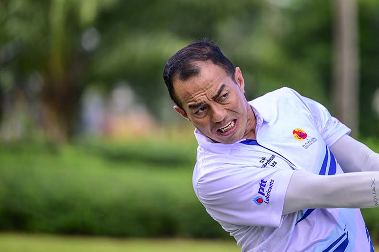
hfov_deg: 9.0
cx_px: 221
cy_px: 97
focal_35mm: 229
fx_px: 2410
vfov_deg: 6.0
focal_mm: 185
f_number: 2.8
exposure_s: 1/1600
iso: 560
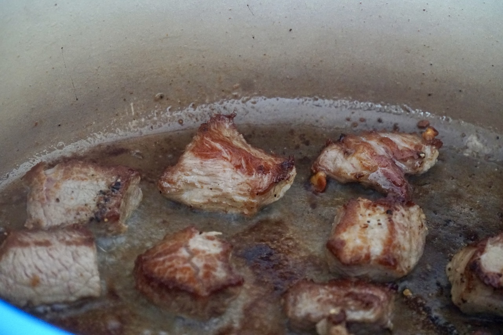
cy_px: 168
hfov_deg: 16.3
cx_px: 252
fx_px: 1760
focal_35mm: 126
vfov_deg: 10.9
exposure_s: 1/13
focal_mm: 84
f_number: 5.6
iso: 6400
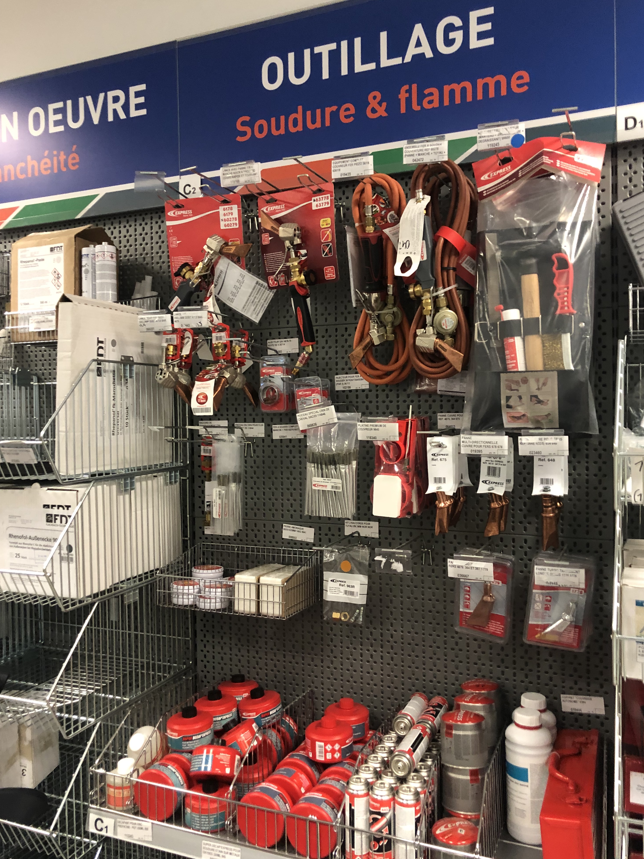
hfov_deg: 48.2
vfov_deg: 61.7
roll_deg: +1.8
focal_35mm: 29
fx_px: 719
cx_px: 333
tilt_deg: -1.2
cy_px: 426
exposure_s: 1/14
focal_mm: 3.99
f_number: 1.8
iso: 100
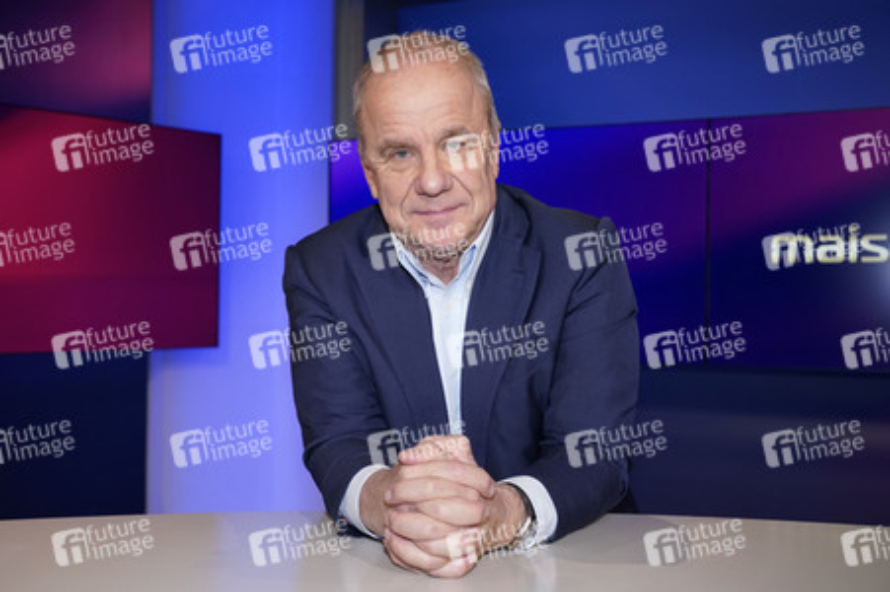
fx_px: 963
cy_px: 296
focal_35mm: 39
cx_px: 445
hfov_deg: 49.6
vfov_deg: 34.2
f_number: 5
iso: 1600
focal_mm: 39
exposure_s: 1/125
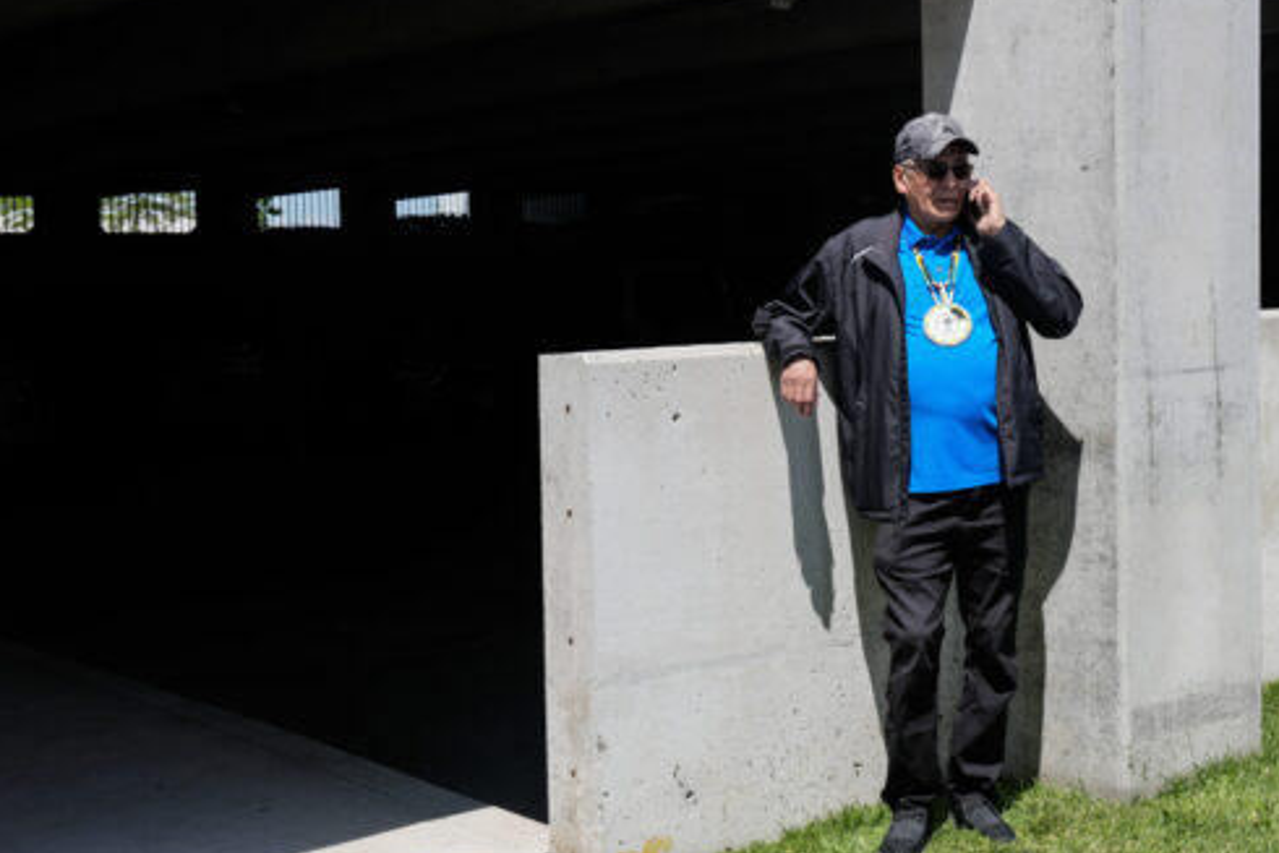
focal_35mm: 54
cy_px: 381
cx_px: 817
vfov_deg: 25.1
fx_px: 1919
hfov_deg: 36.6
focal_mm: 38
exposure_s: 1/640
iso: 160
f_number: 6.3
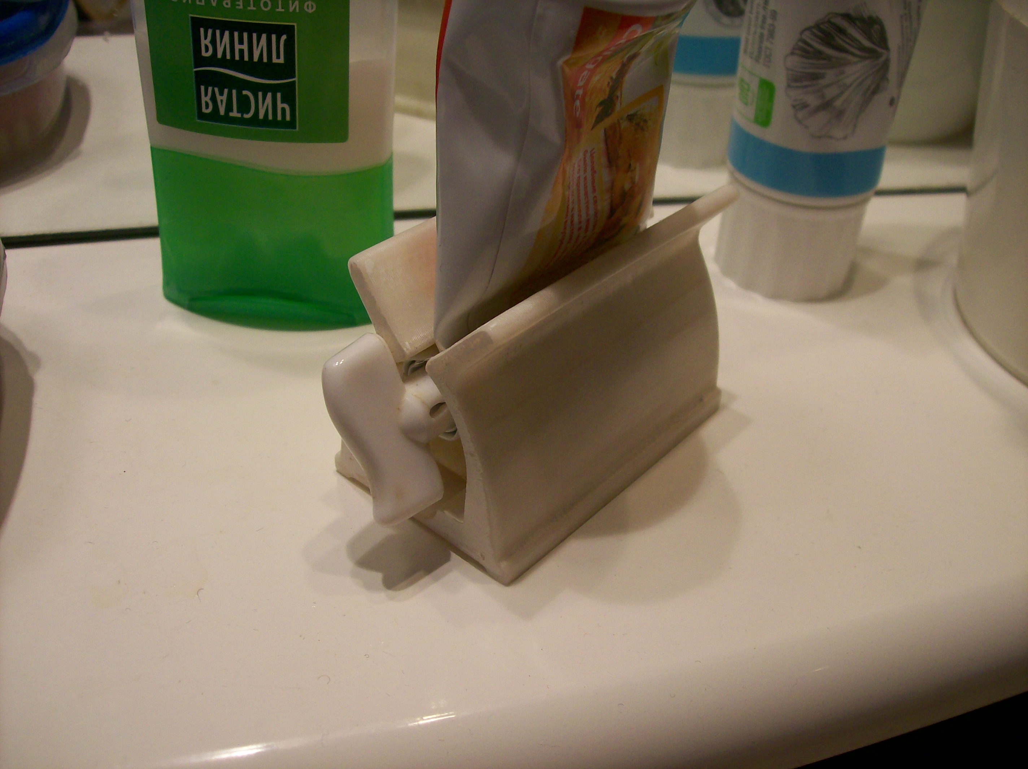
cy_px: 384
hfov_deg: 51.4
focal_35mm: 36
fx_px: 1068
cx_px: 514
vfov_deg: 39.6
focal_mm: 6
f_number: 2.7
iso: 80
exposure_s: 1/64.8
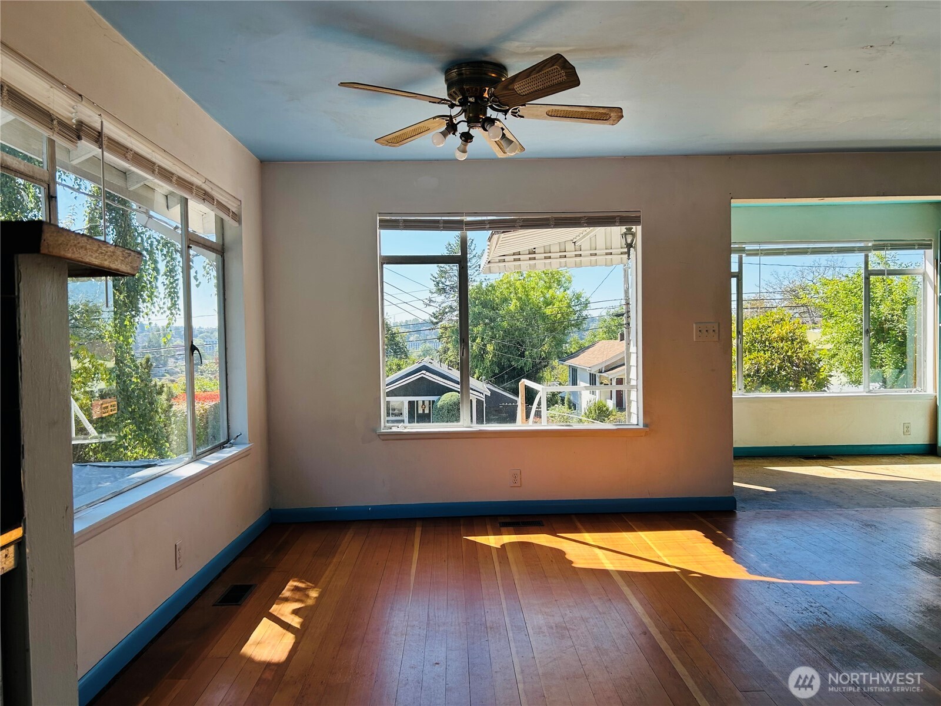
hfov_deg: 67.3
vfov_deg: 53.1
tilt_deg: -2.3
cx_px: 470
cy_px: 353
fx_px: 707
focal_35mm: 26
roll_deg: +1.2
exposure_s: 1/1009
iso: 50
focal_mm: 5.7
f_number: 1.5
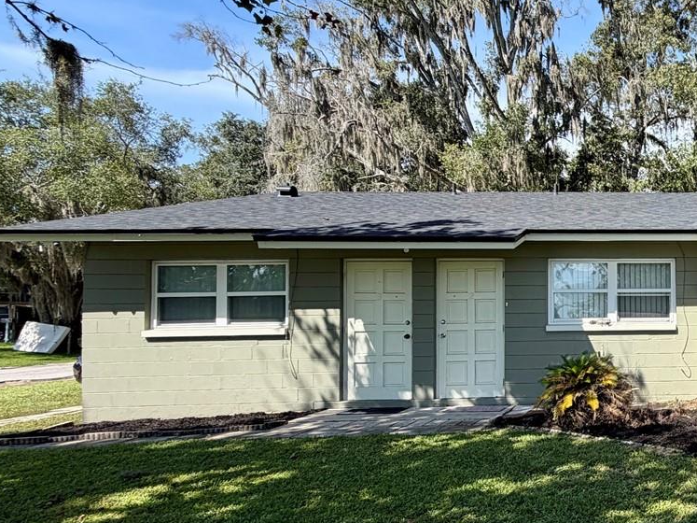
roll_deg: +1.4
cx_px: 721
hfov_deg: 47.8
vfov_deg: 46.7
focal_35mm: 30
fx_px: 604
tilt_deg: +1.8
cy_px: 299
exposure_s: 1/770
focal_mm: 2.22
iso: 40
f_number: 2.2
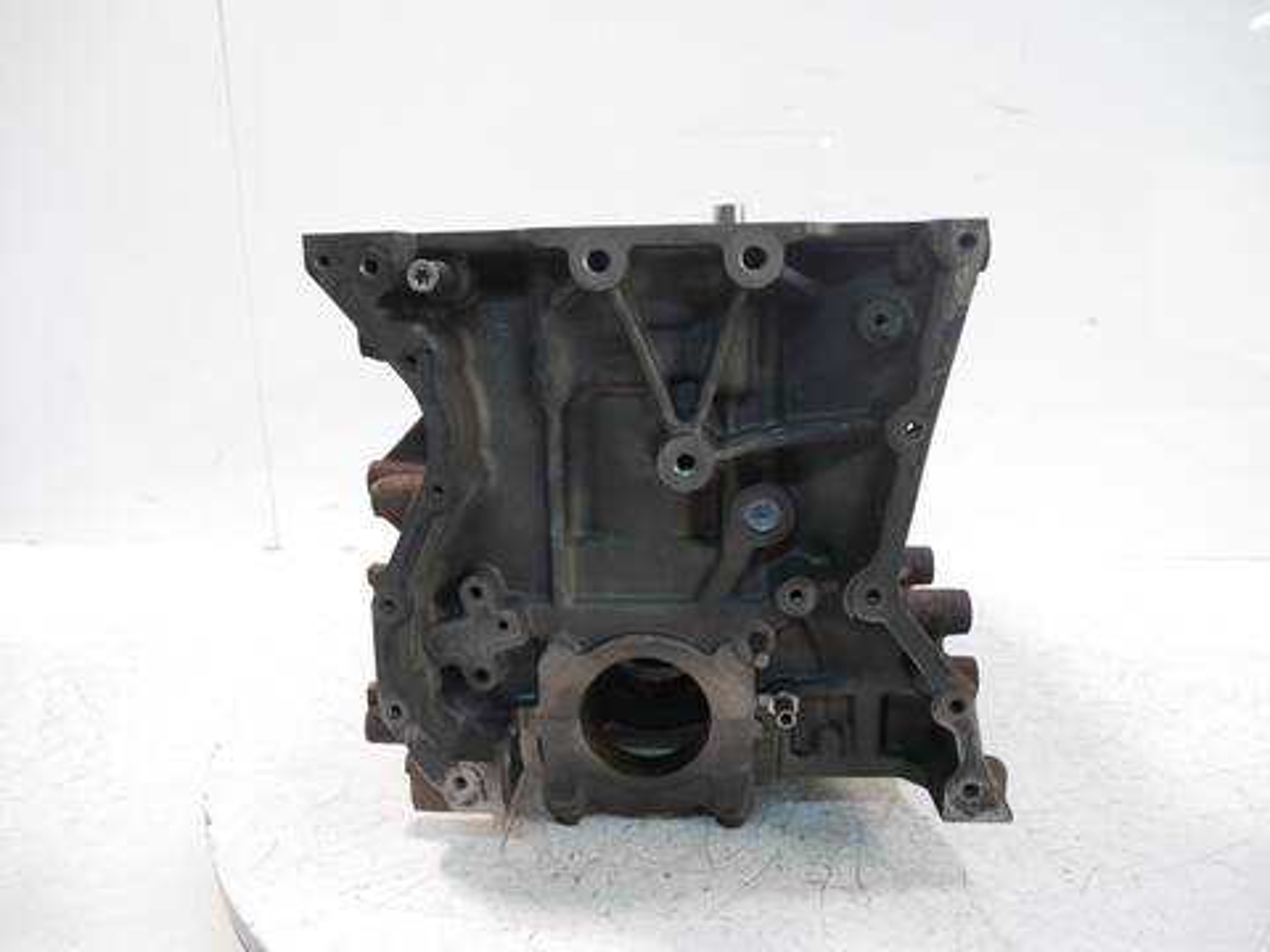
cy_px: 476
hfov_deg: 71.6
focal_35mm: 24
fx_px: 881
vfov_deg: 56.8
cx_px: 635
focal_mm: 12
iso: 1250
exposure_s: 1/60
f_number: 3.5
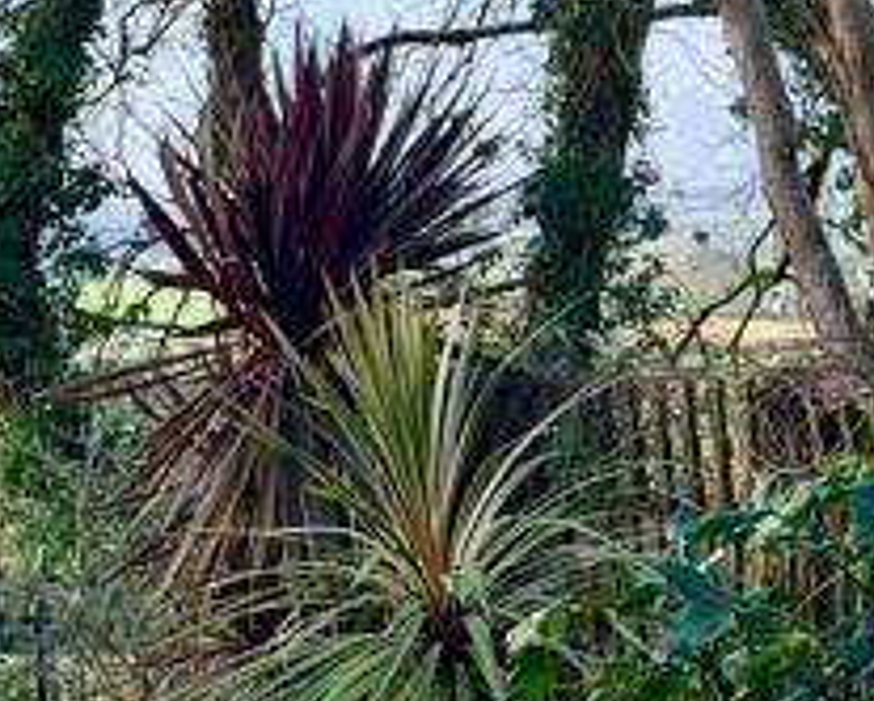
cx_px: -268
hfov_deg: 14.0
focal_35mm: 132
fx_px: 3418
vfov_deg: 11.7
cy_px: 462
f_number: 1.78
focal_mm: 6.76
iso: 64
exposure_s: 1/1838
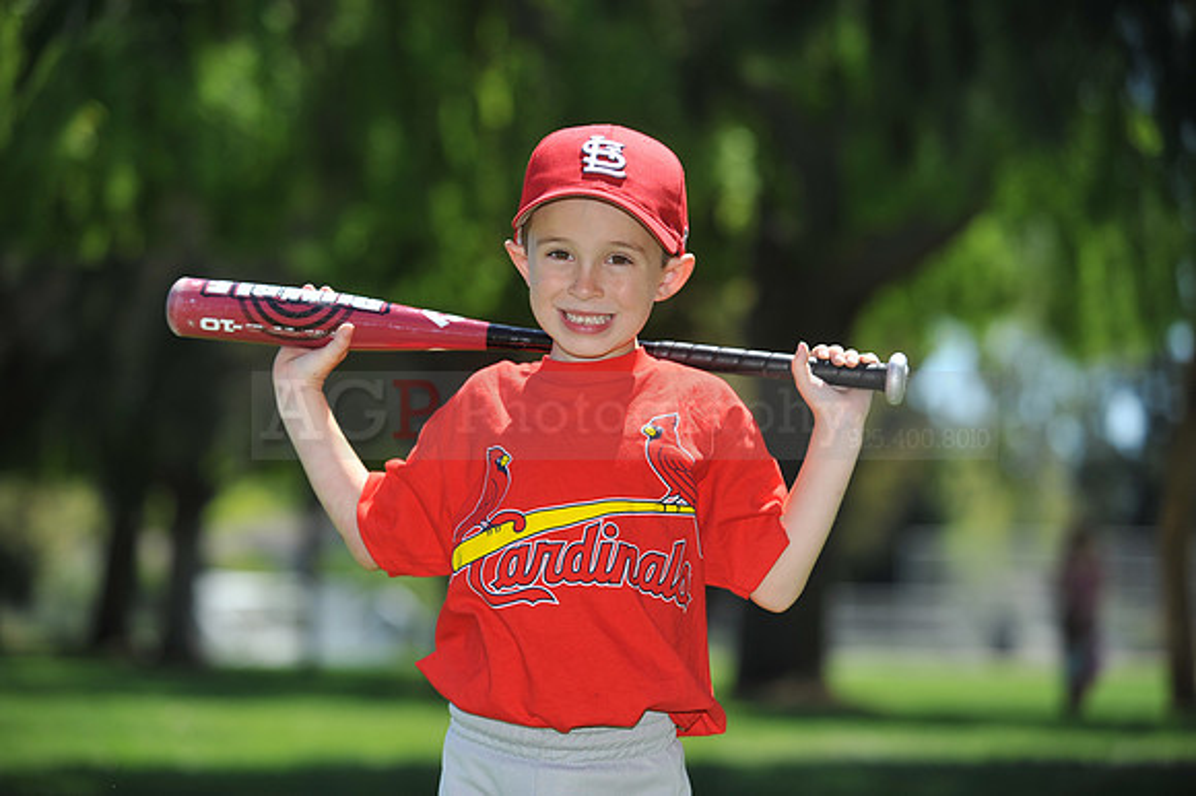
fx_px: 3984
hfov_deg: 17.1
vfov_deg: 11.4
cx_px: 598
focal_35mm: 120
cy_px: 398
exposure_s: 1/1250
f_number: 4
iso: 200
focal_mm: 120
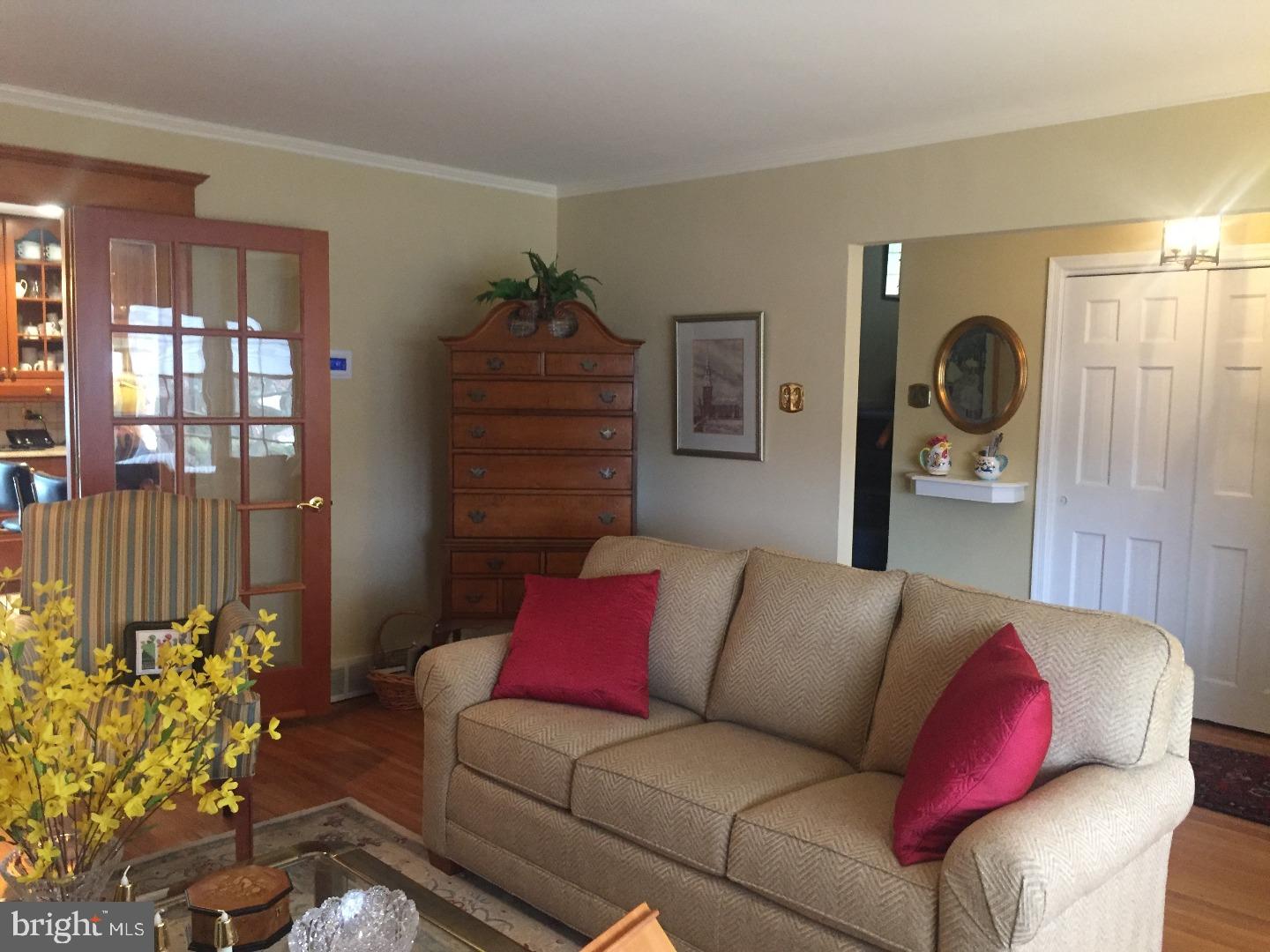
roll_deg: -0.8
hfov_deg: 61.7
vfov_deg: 48.2
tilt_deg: -4.7
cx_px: 635
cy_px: 476
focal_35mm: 29
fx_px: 1064
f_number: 2.2
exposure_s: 1/30
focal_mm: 4.15
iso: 200
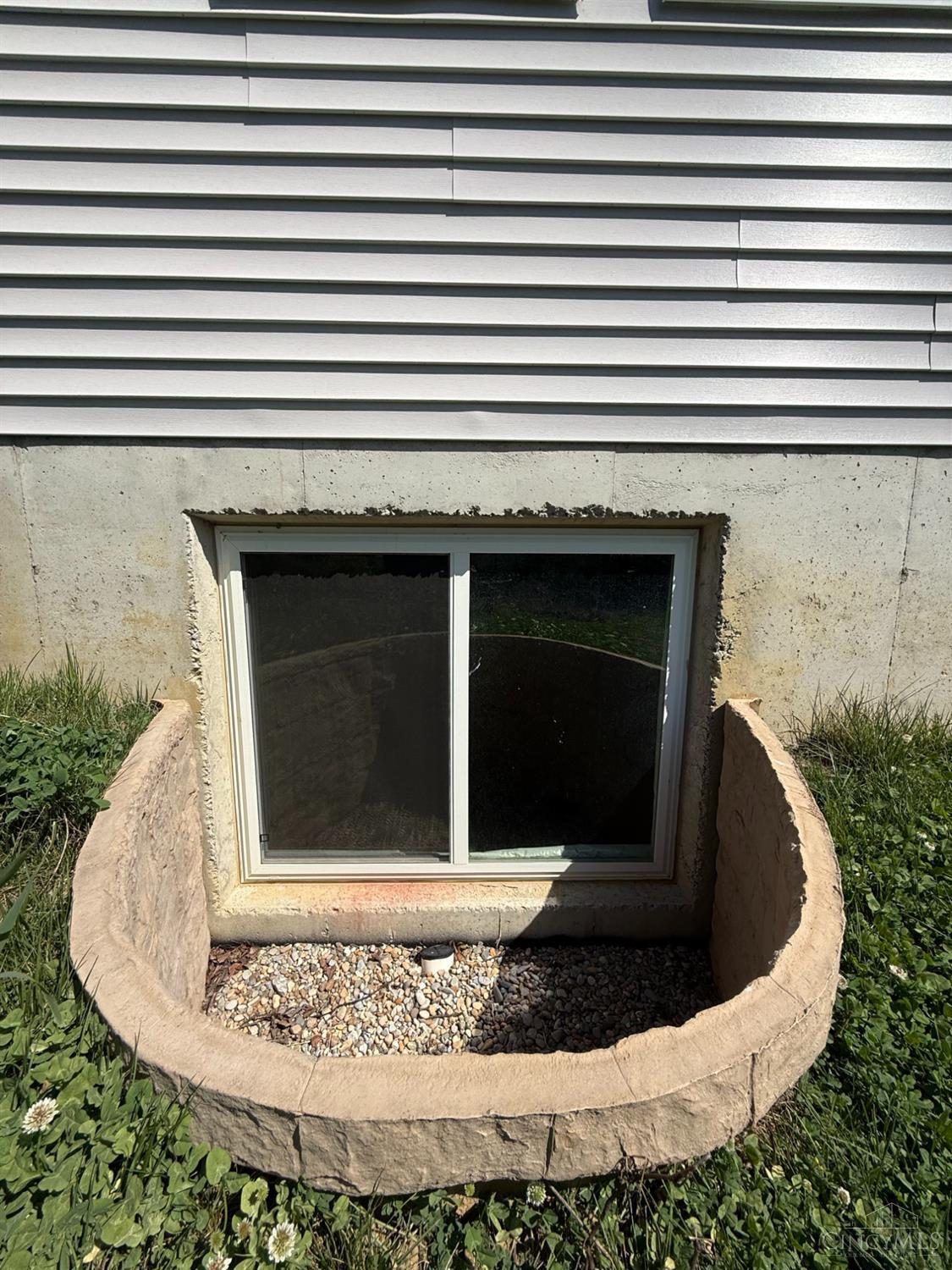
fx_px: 513
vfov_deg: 102.1
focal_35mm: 14
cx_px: 476
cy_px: 635
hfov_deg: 85.7
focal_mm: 2.22
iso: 50
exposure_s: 1/2237
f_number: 2.2
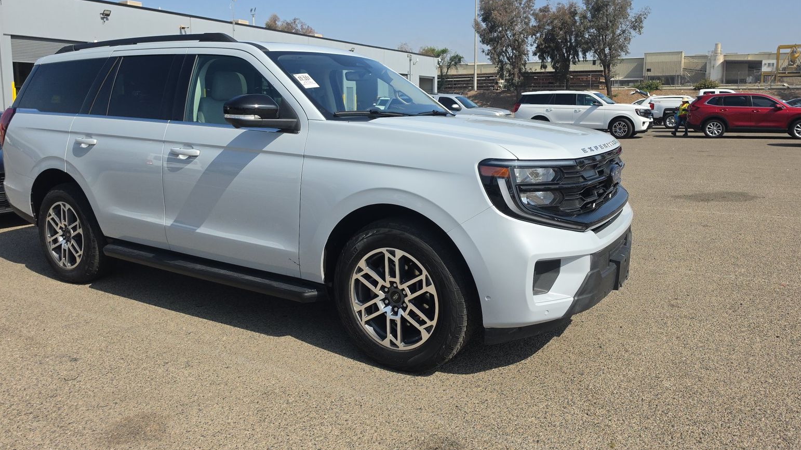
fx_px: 552
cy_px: 177
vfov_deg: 44.1
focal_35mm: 26
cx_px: 399
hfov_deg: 71.9
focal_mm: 6.5
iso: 65
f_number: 1.4
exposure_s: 1/6353
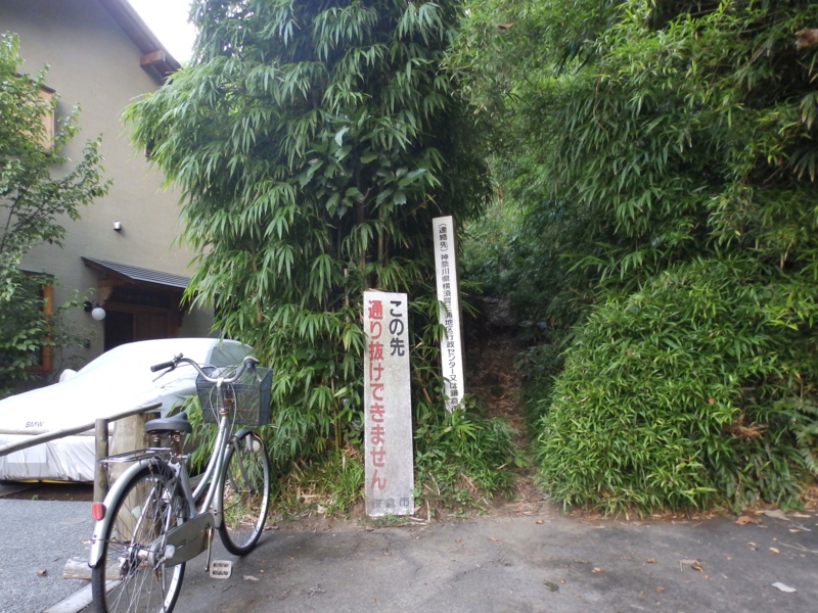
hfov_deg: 76.4
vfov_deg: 61.1
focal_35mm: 22
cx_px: 409
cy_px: 306
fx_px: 520
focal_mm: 4
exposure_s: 1/30
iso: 400
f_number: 3.4
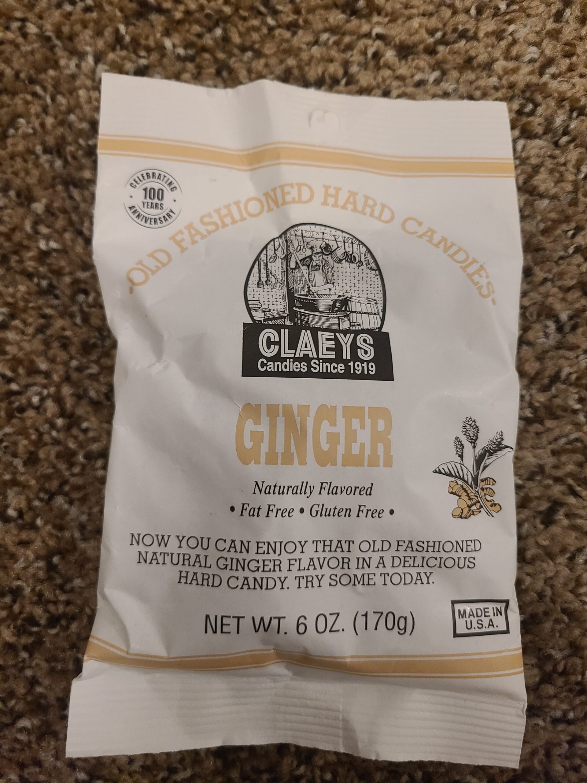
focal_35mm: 26
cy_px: 392
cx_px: 294
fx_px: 588
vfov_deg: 67.3
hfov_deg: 53.1
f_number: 1.8
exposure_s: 1/40
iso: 640
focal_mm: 5.4
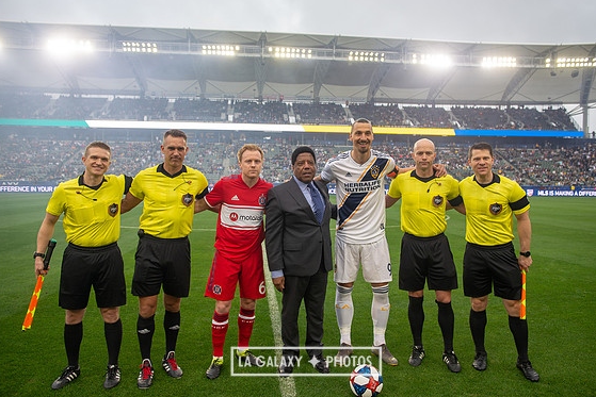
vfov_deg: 46.4
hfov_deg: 65.4
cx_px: 306
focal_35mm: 28
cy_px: 202
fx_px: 464
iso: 500
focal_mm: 27
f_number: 3.5
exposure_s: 1/640
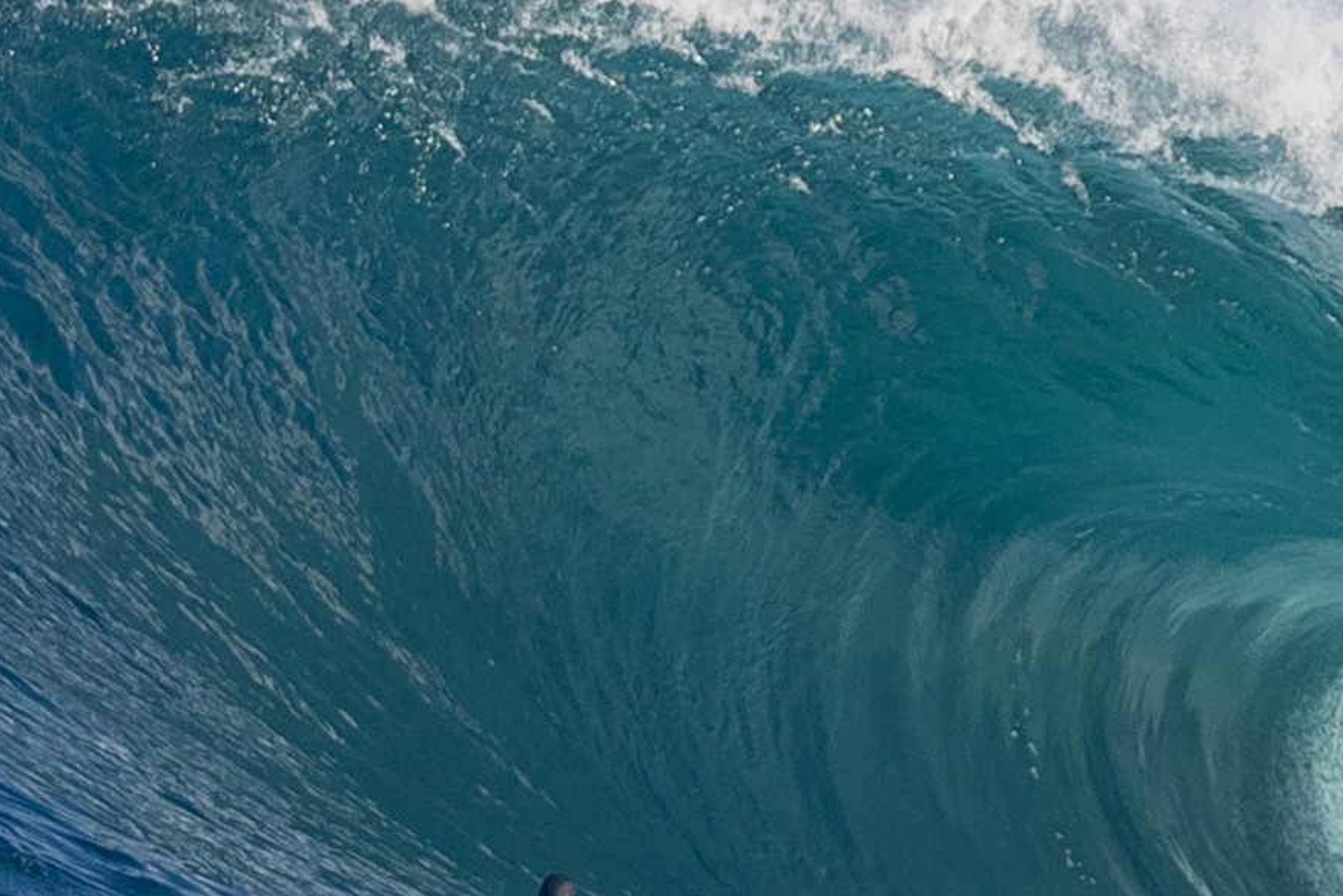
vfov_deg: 1.7
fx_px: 30748
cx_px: 1845
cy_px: 110
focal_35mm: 824
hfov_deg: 2.5
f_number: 3.2
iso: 250
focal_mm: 170
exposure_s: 1/6400
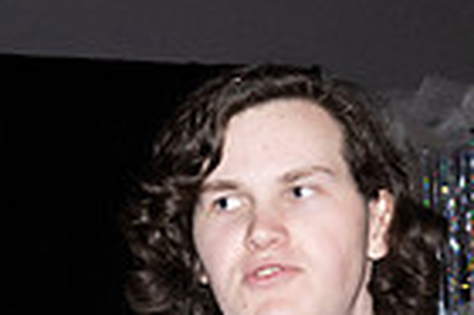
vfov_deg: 6.3
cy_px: 584
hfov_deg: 9.3
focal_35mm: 213
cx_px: 834
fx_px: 2801
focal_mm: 42
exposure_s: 1/80
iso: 2000
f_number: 5.6
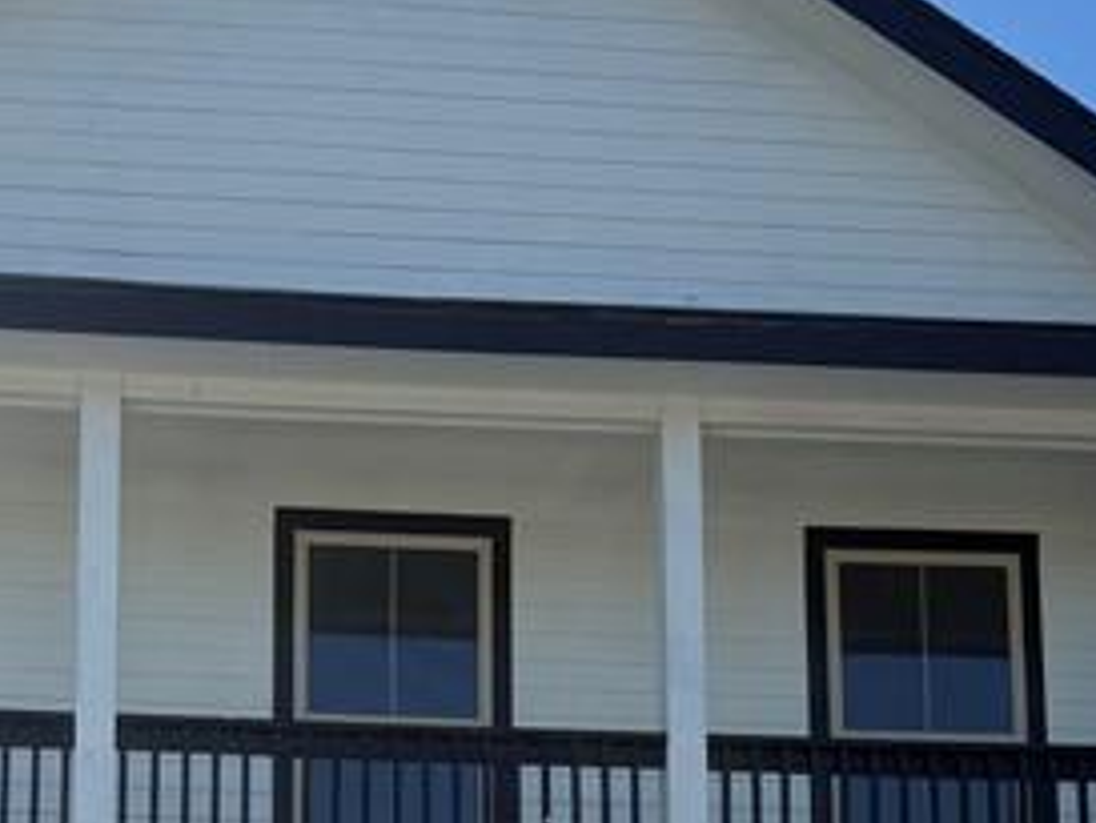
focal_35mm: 90
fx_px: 2851
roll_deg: -1.3
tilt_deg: +11.8
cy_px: 1176
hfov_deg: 21.5
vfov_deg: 15.4
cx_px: 249
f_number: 1.78
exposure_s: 1/5319
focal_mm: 6.76
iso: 80
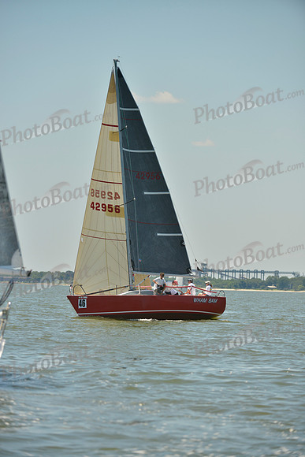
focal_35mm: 200
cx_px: 152
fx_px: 2540
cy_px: 228
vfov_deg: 10.3
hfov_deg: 6.9
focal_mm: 200
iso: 200
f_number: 4.5
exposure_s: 1/1600
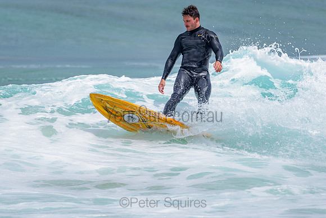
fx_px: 5550
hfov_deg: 3.4
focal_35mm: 613
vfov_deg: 2.2
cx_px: 174
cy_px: 84
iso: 110
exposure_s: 1/2000
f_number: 5.6
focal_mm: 500
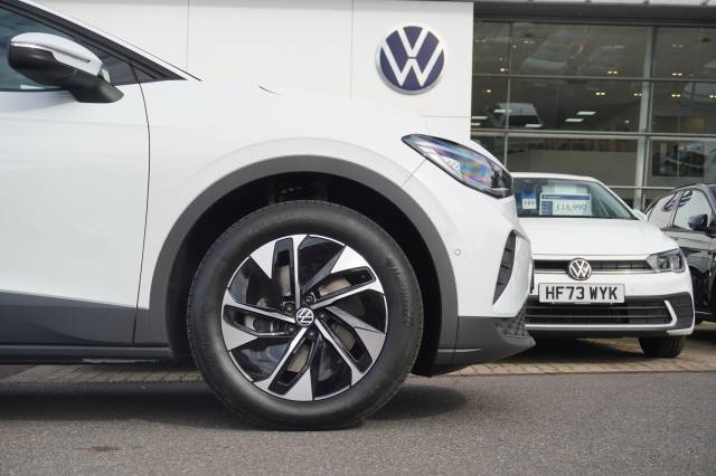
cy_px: 238
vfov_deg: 28.0
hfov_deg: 41.1
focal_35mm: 48
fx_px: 954
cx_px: 358
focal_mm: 32
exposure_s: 1/200
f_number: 5.6
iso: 100
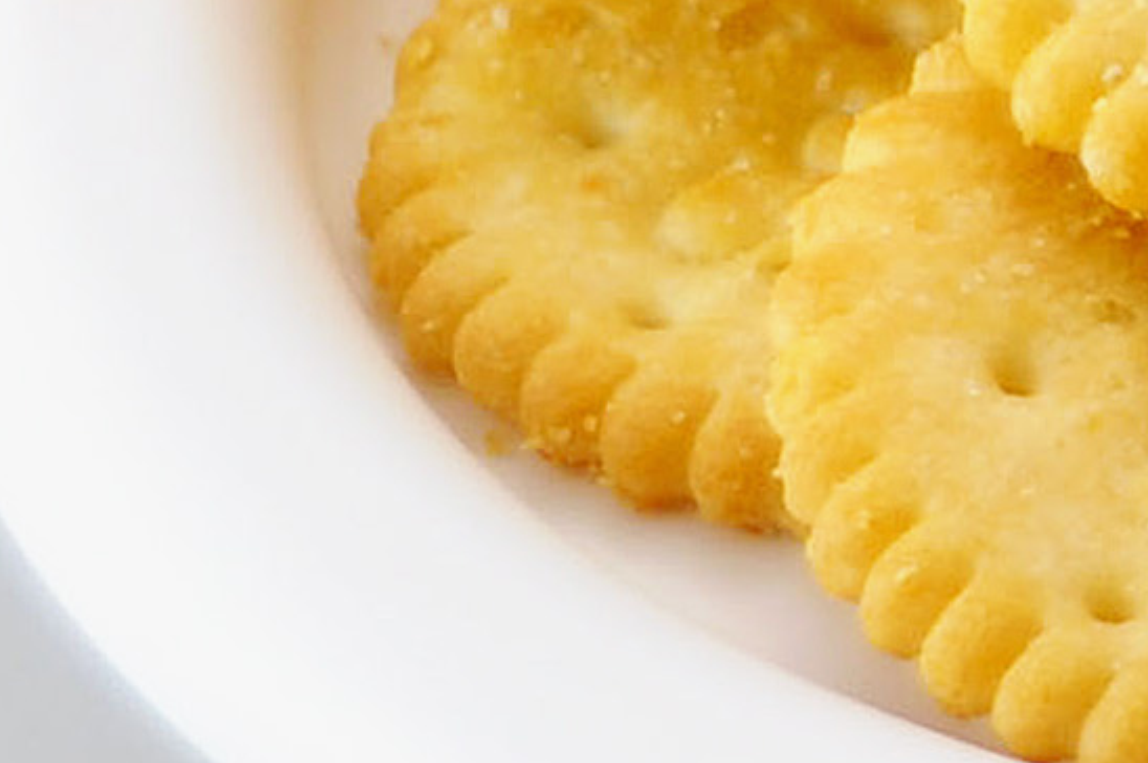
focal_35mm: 399
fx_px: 12708
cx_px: 4215
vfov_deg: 3.4
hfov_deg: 4.8
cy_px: -1243
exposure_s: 1/50
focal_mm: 34
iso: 200
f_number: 5
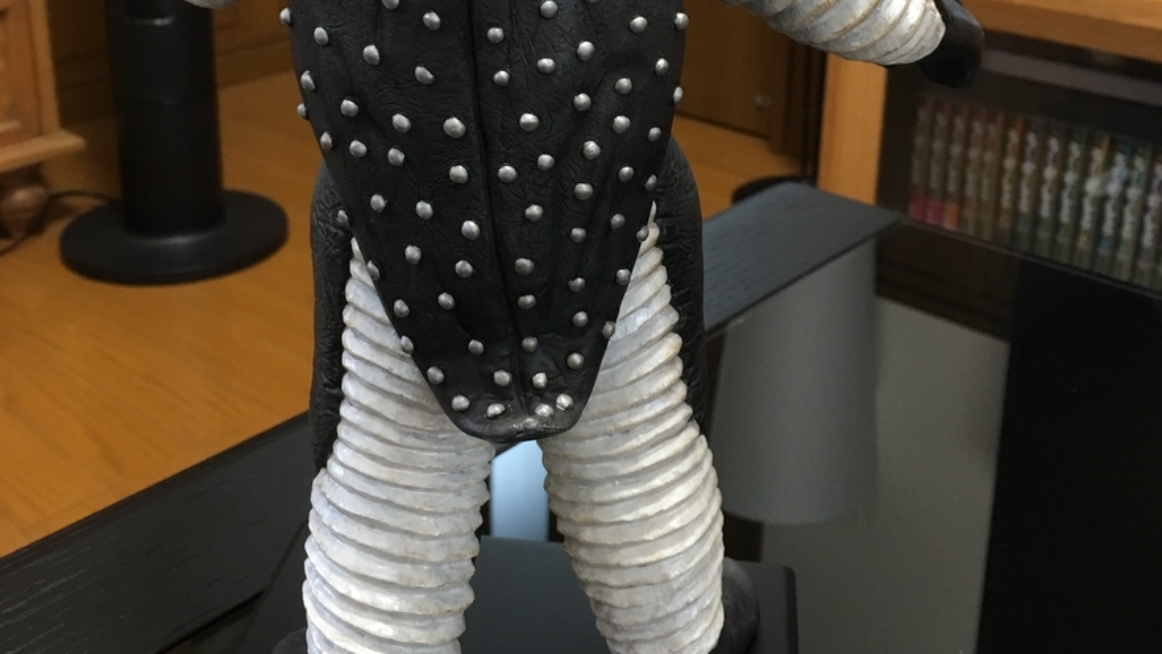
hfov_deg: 47.4
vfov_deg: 26.9
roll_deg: -1.0
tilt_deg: -16.5
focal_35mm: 43
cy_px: 84
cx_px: 580
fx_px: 1325
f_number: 2.2
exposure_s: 1/15
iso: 50
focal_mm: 4.15
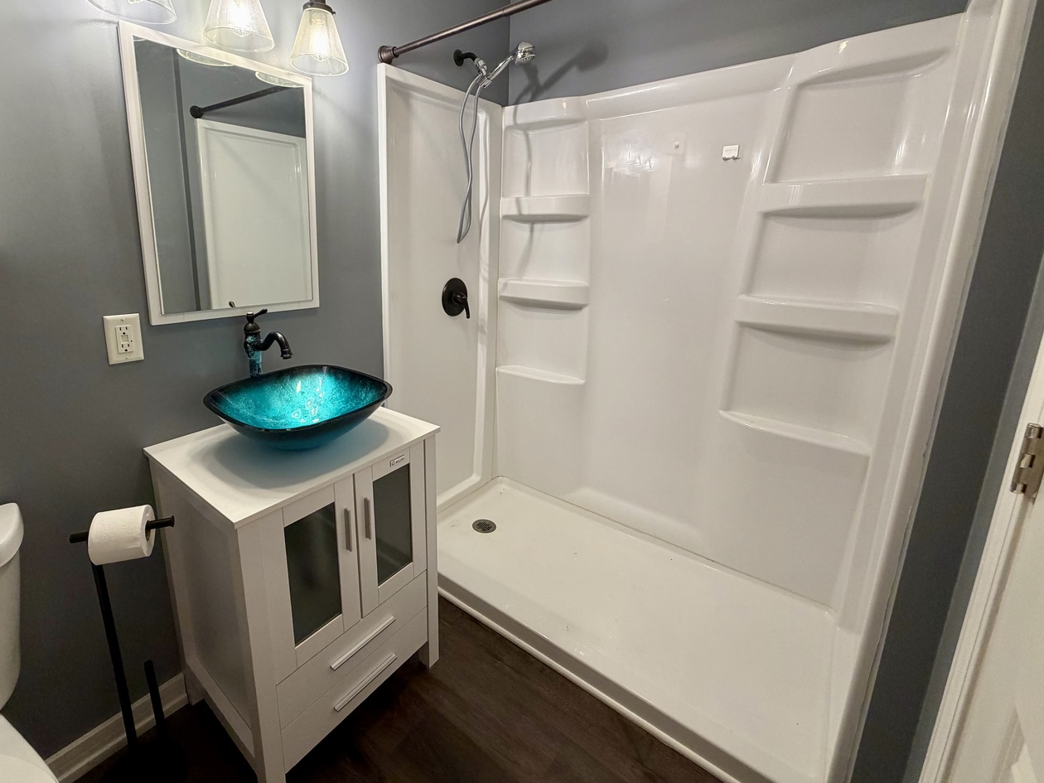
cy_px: 338
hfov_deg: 93.9
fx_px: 483
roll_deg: -0.1
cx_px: 450
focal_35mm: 16
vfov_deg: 77.7
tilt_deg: -12.1
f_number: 2.2
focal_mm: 2.22
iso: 200
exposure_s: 1/60
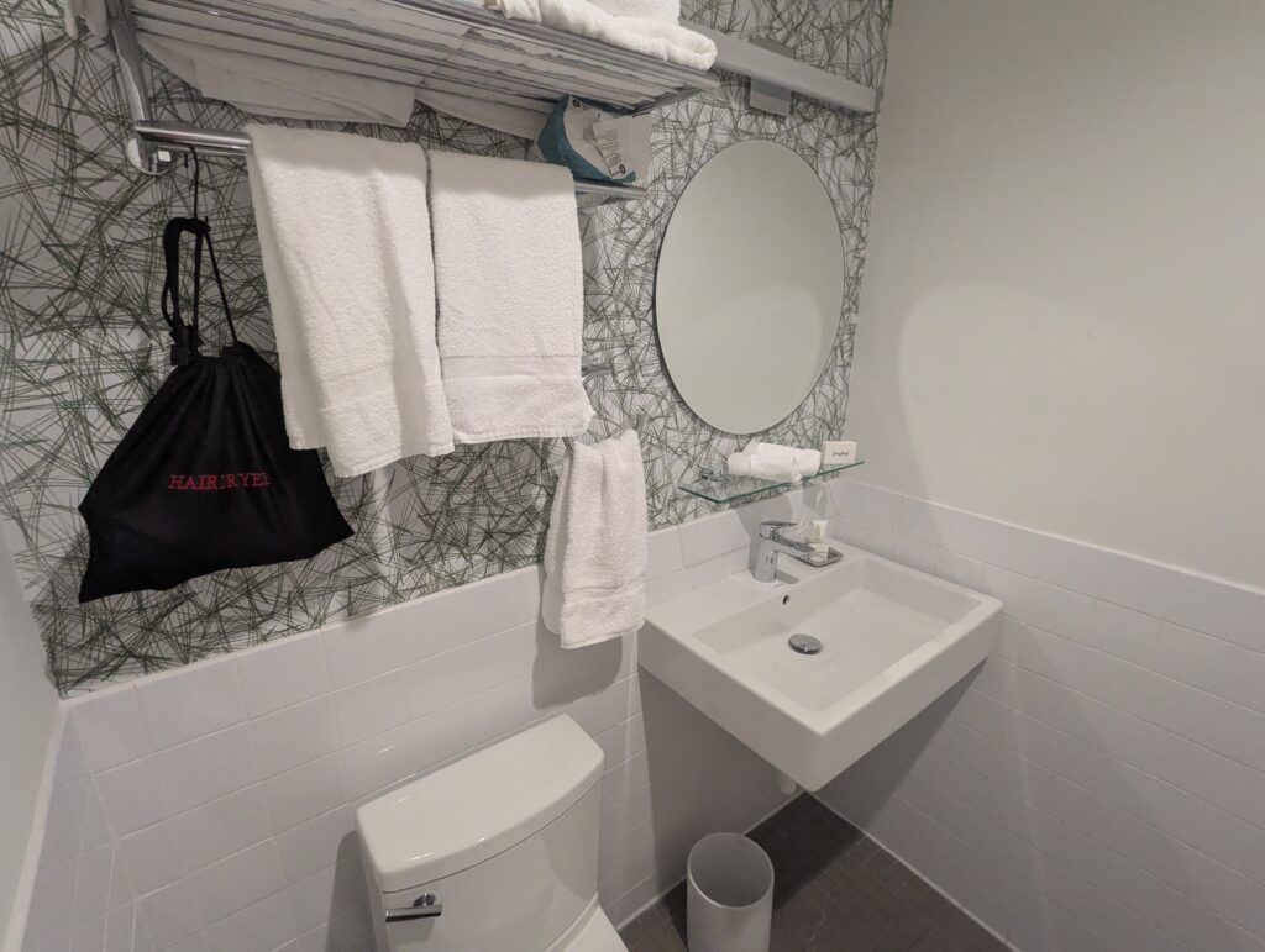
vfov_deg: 78.2
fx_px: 586
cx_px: 632
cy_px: 476
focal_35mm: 16
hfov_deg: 94.4
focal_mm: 2.35
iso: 730
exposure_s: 1/120
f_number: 2.2
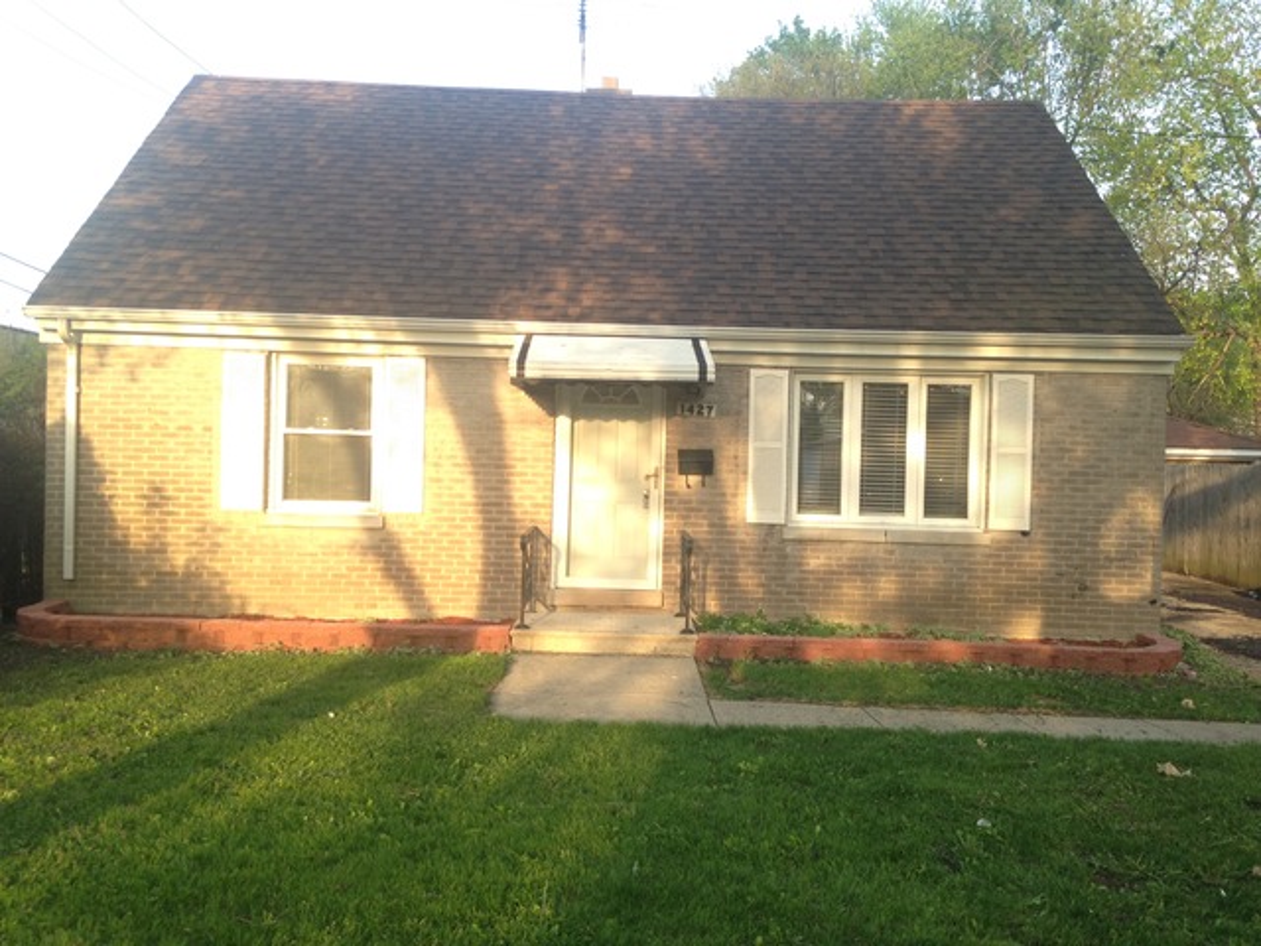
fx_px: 1202
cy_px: 473
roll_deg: -1.3
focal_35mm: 33
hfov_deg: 55.4
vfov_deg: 42.9
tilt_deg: -2.3
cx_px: 630
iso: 50
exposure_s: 1/129
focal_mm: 4.12
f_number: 2.4
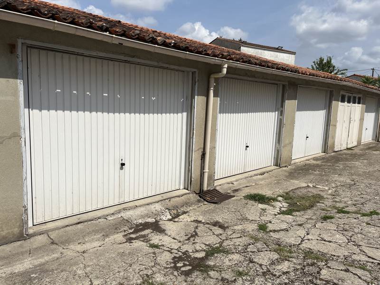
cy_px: 142
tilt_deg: -7.9
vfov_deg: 53.1
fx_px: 285
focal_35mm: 26
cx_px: 190
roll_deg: -1.8
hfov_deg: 67.3
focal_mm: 5.1
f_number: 1.6
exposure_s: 1/9091
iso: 50
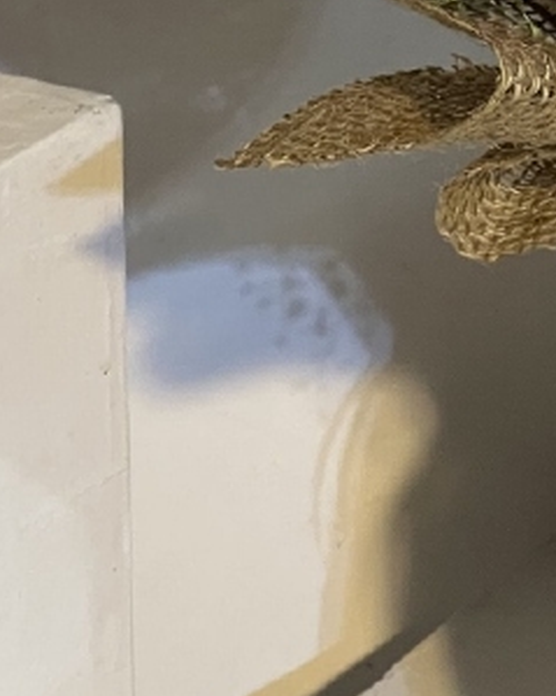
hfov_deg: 6.1
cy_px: -570
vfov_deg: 7.5
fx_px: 5166
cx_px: 958
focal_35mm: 251
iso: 125
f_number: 2.2
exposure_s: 1/50
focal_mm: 7.5
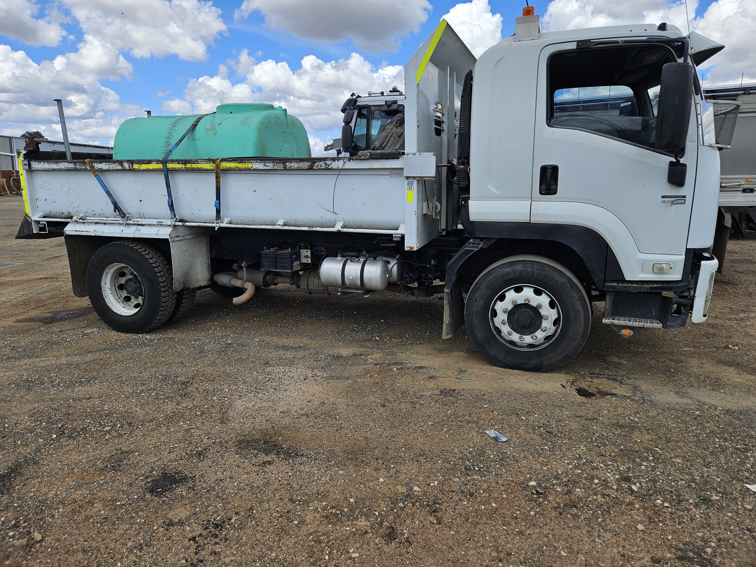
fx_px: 502
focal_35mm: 23
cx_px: 378
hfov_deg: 73.9
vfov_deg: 58.9
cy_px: 284
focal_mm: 5.4
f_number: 1.8
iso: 25
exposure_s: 1/1542
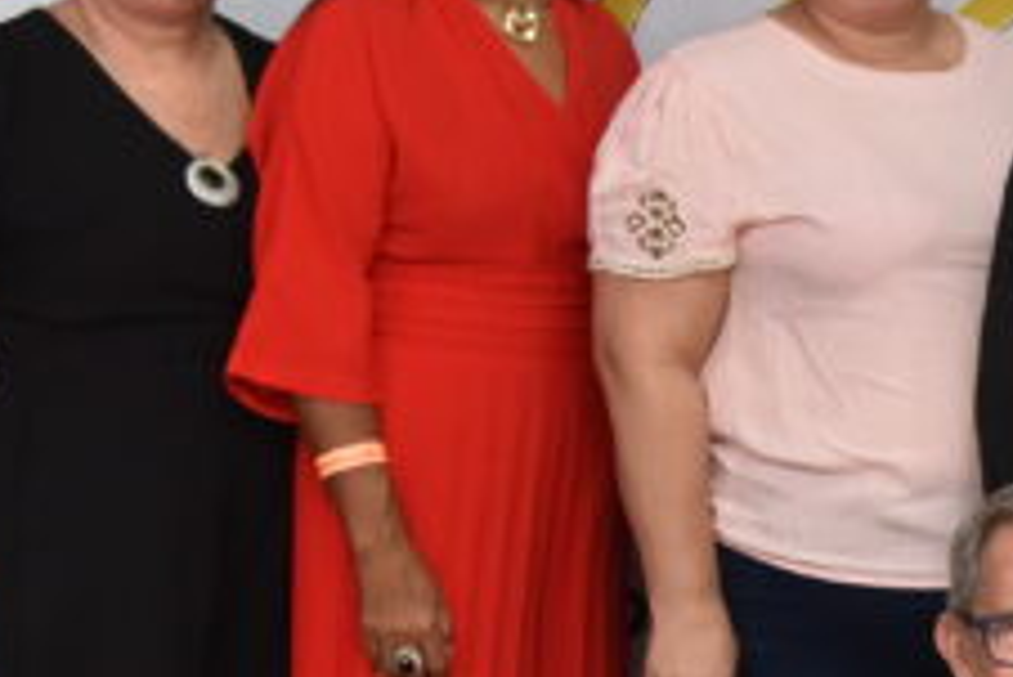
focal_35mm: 145
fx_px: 4083
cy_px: 504
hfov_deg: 12.7
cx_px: 1878
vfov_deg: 9.5
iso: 1250
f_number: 3.2
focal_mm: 32
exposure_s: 1/125
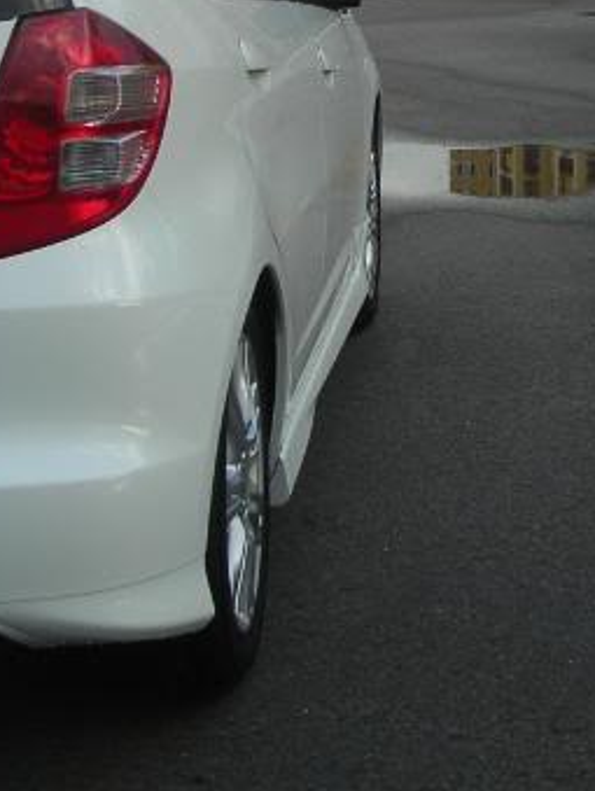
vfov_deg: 21.8
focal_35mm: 86
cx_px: 457
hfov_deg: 17.1
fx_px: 1967
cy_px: -28
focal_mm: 6.3
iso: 50
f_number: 3.2
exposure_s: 1/280
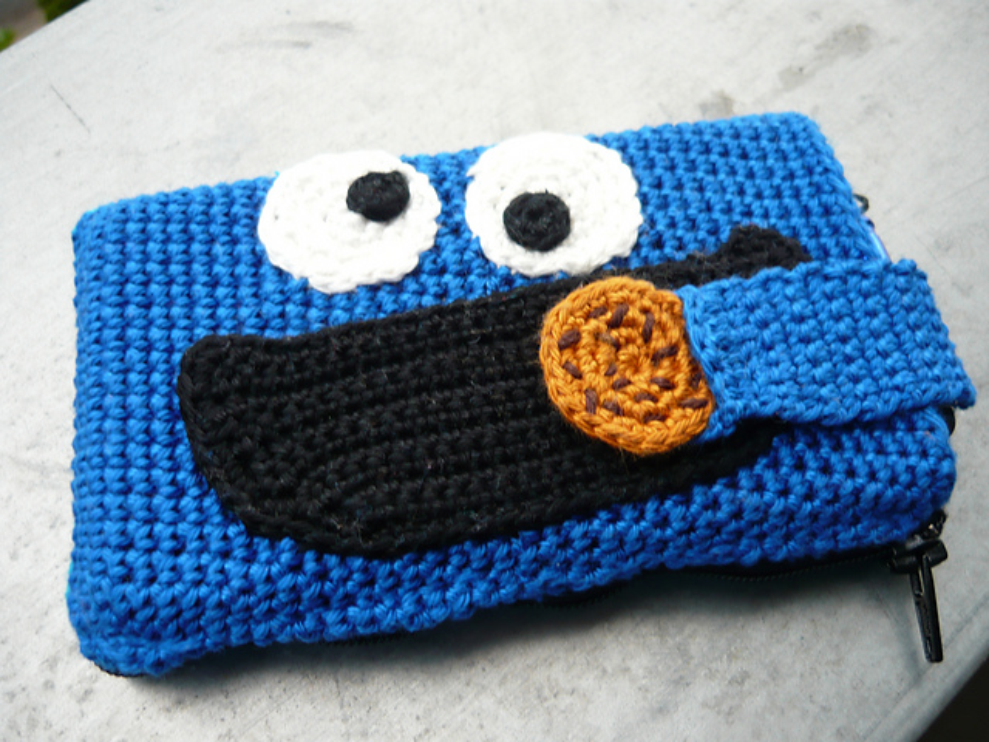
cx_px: 494
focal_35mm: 33
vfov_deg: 42.9
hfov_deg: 55.4
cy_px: 371
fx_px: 943
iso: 100
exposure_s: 1/40
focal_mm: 5.5
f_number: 2.8
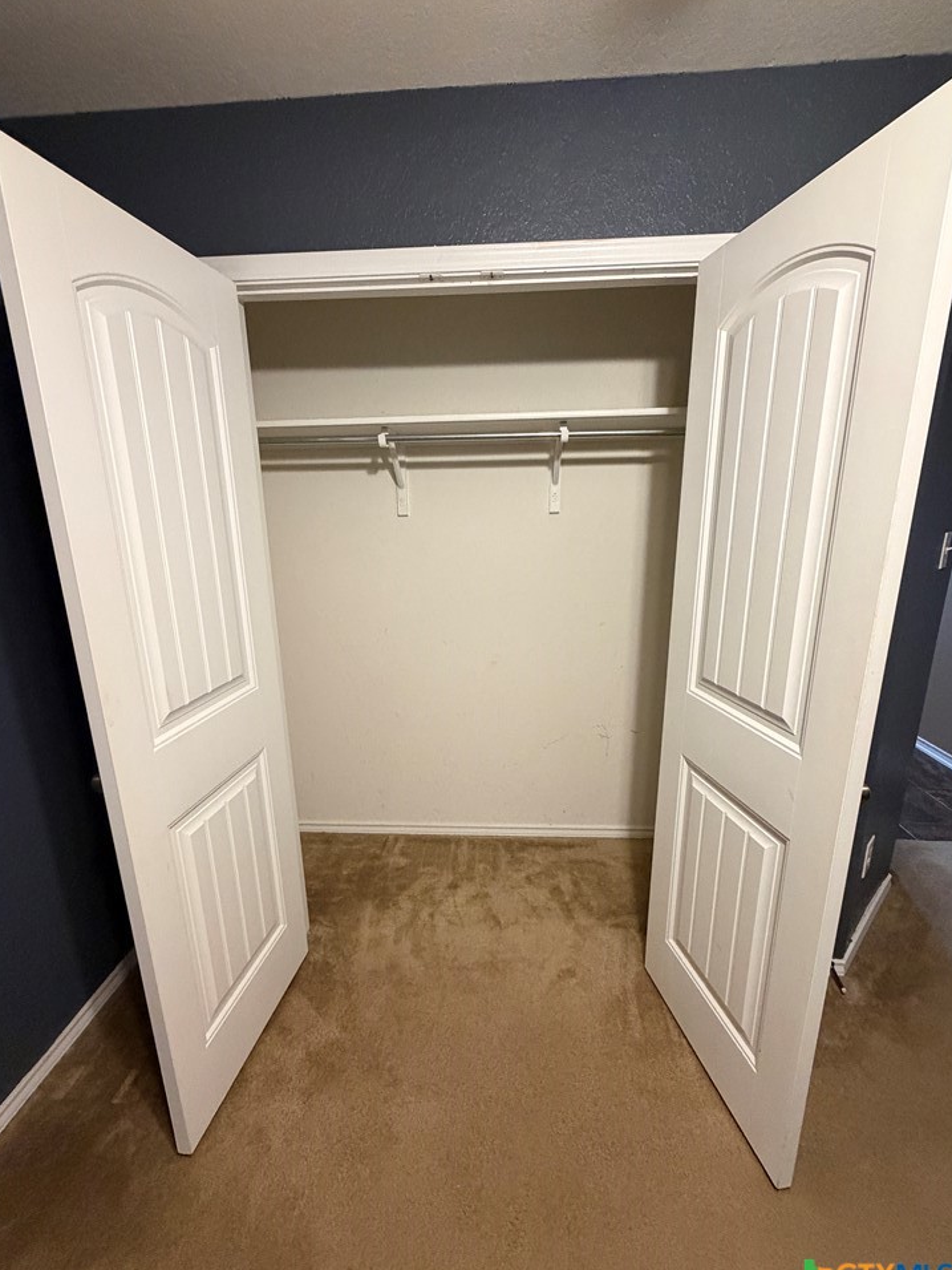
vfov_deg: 98.2
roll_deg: +2.1
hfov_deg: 81.7
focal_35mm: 15
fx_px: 550
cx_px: 475
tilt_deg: -14.4
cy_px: 643
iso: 500
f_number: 2.2
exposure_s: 1/60
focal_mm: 2.22
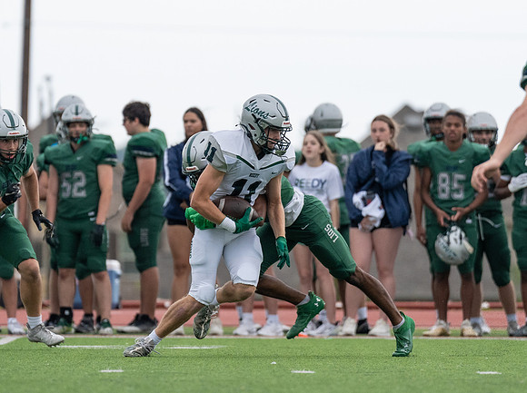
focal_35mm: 468
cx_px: 239
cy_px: 169
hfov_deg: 4.2
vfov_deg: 3.2
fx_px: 7118
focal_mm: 200
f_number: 2.8
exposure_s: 1/1250
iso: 800
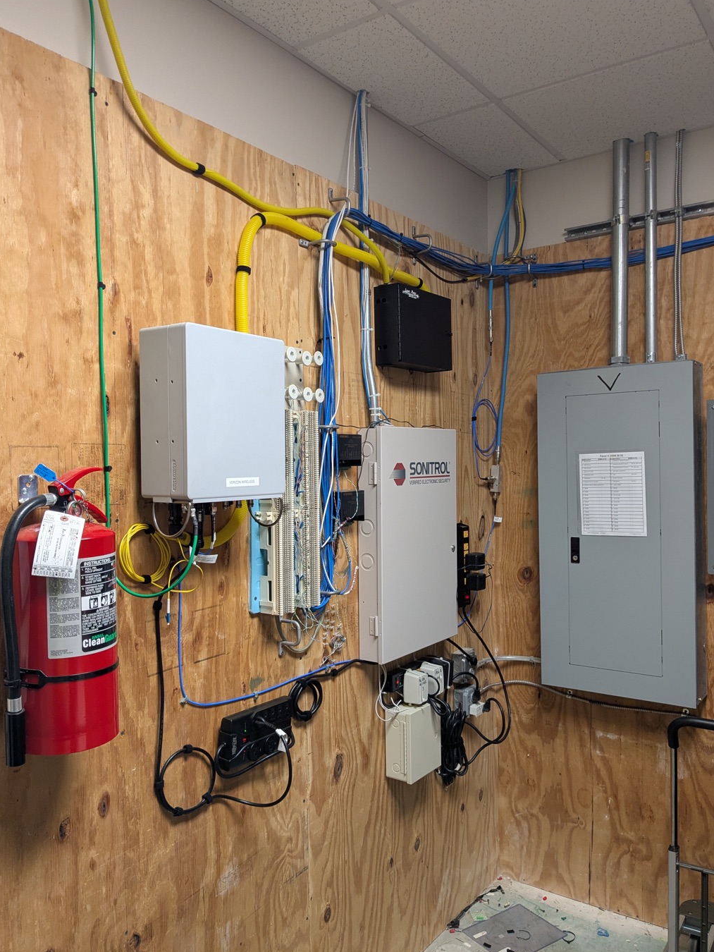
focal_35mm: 28
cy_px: 467
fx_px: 770
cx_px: 345
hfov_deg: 49.8
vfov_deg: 63.4
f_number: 1.73
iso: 116
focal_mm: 4.38
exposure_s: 1/60
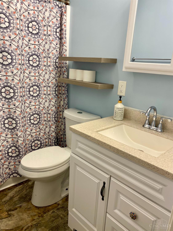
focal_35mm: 26
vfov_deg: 67.3
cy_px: 116
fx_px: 173
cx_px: 86
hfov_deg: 53.1
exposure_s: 1/60
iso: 64
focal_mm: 4.25
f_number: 1.8
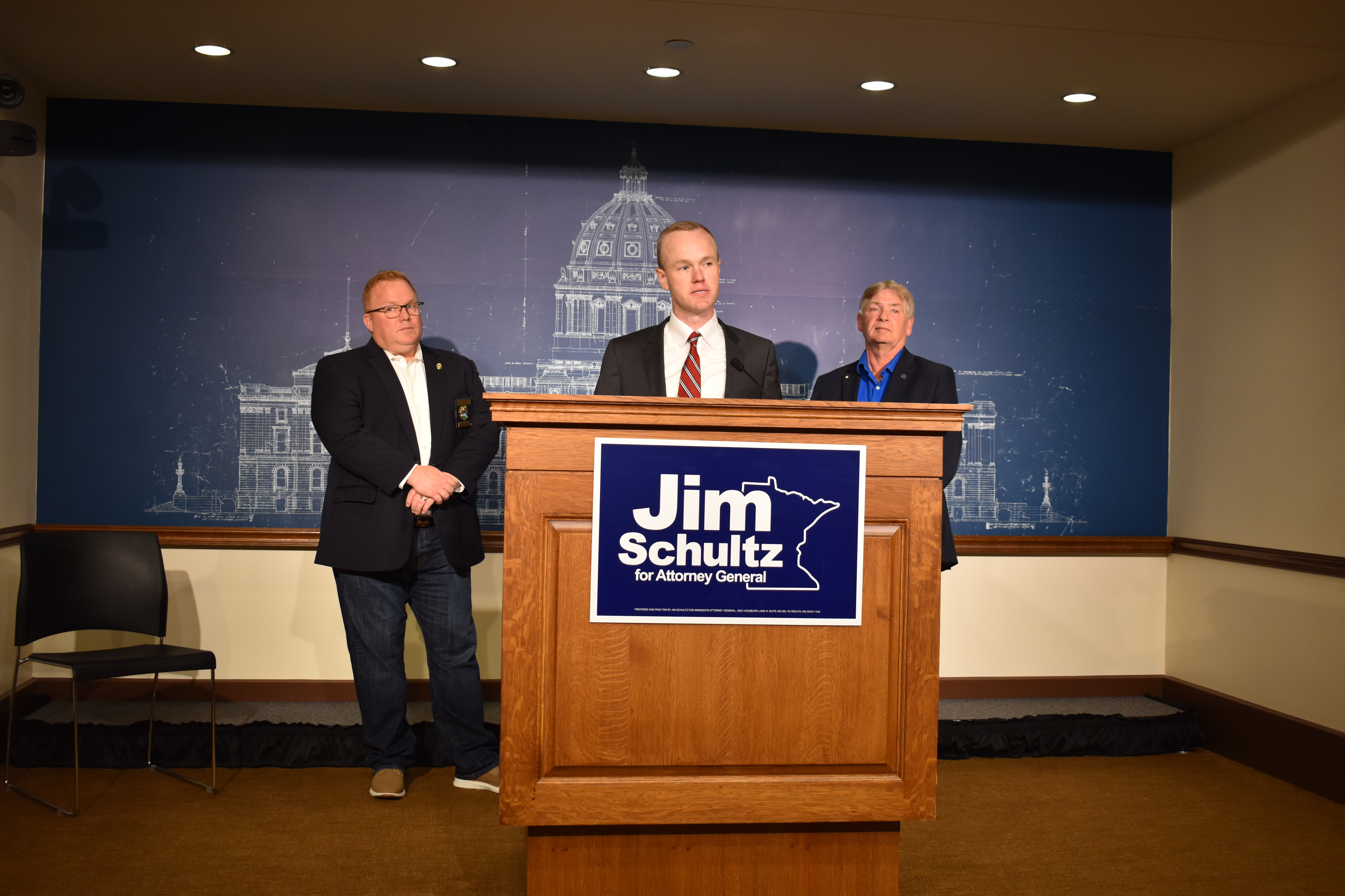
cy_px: 448
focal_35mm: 38
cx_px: 672
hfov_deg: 51.3
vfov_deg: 35.5
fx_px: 1401
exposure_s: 1/60
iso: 560
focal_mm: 25
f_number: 4
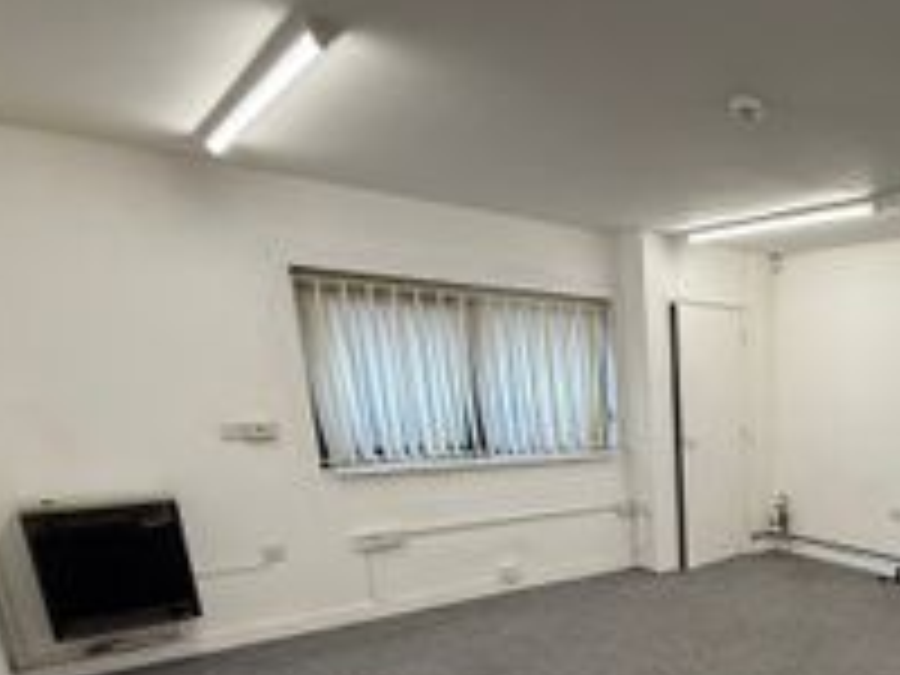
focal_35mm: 28
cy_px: 554
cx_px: 868
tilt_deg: -13.8
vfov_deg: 46.7
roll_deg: -2.2
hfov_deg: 52.5
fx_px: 728
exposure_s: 1/100
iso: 64
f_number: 2.2
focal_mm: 2.22
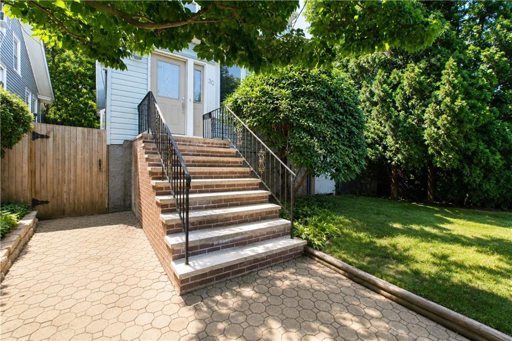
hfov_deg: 100.4
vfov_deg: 77.3
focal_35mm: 15
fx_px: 213
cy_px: 170
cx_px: 256
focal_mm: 10
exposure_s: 1/60
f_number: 8
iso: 400
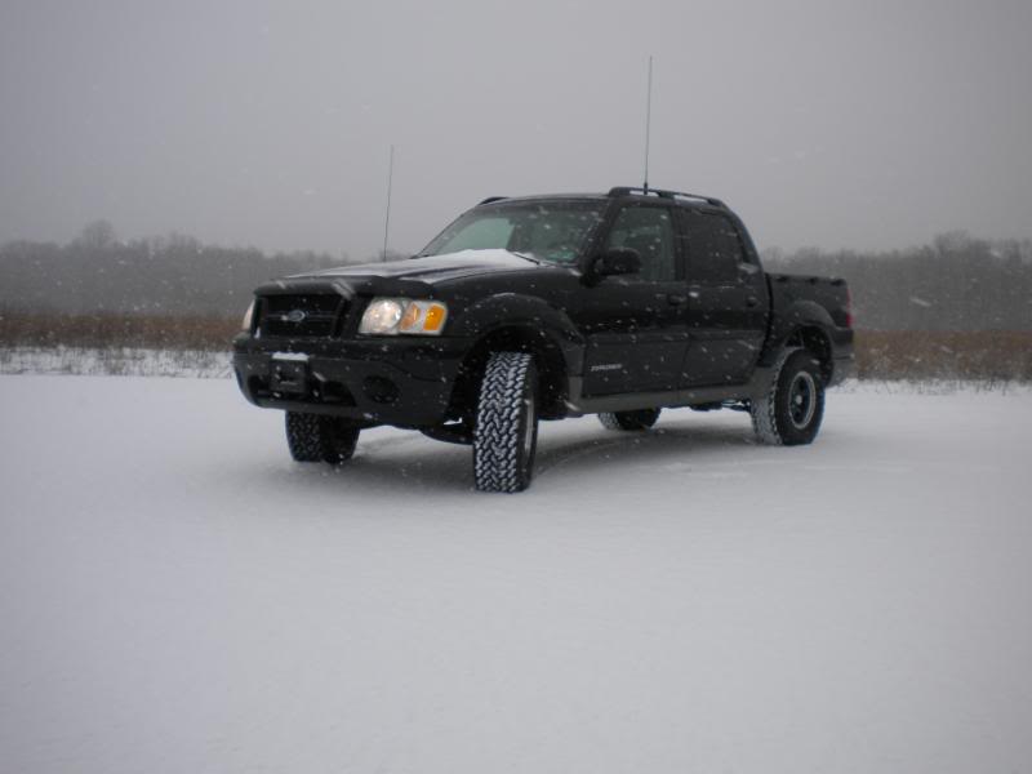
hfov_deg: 52.6
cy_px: 387
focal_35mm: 35
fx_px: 1043
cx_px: 516
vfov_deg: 40.7
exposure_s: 1/204
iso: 80
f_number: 4.6
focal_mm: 6.3
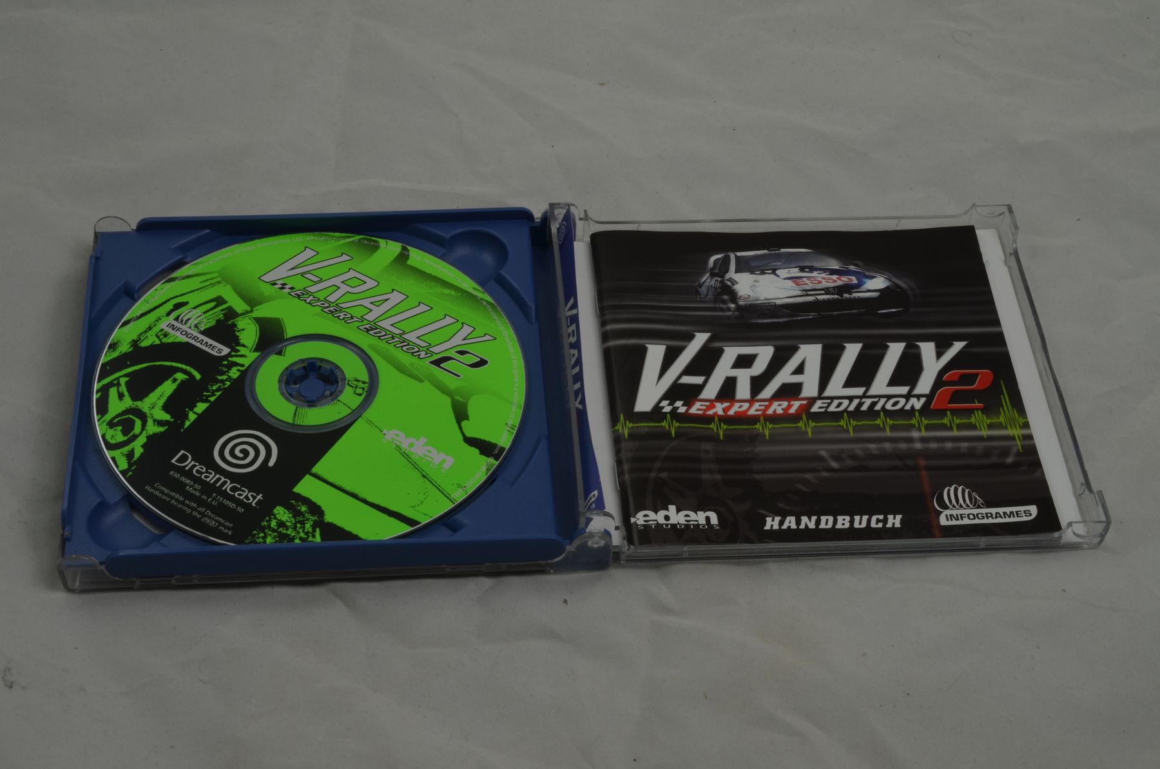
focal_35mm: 60
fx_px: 1930
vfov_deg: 22.5
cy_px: 384
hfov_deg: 33.5
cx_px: 580
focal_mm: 40
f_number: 20
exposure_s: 1/4
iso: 100
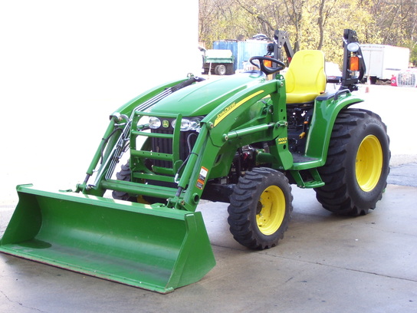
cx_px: 208
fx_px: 843
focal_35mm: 70
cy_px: 156
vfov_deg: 21.0
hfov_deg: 27.8
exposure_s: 1/90
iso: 80
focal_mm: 11.6
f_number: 4
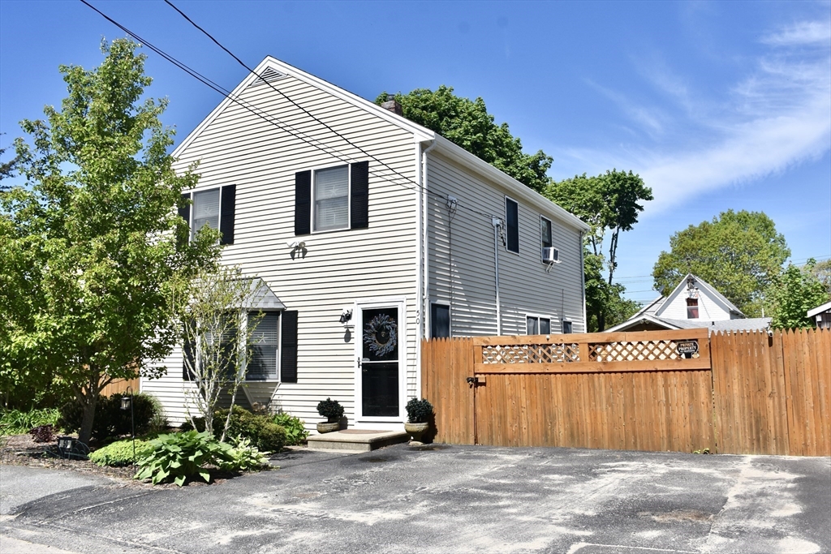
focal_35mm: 27
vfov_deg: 47.9
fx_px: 623
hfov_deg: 67.4
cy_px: 277
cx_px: 416
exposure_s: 1/500
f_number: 8
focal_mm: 18
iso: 180
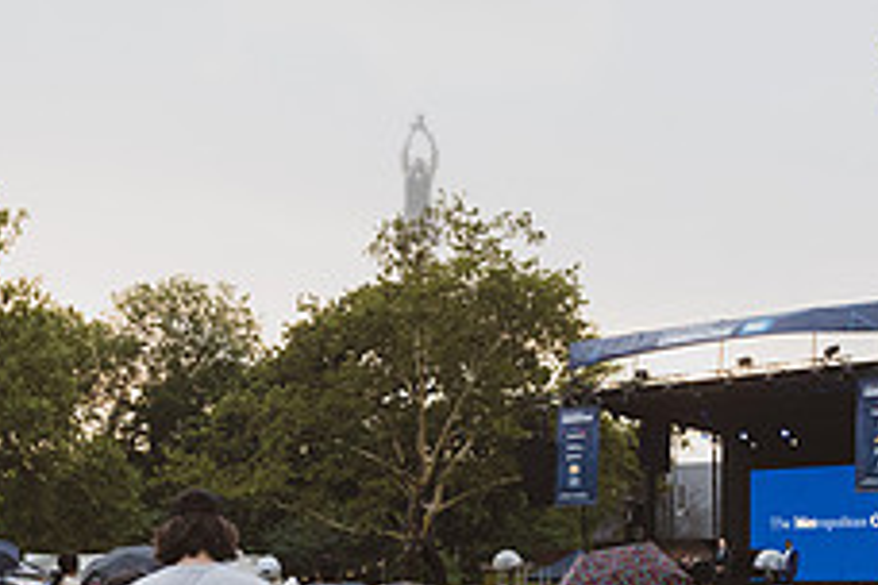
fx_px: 1488
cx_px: 416
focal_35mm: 61
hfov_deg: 32.9
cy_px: 552
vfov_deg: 21.6
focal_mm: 24
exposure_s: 1/500
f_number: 4.5
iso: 1600
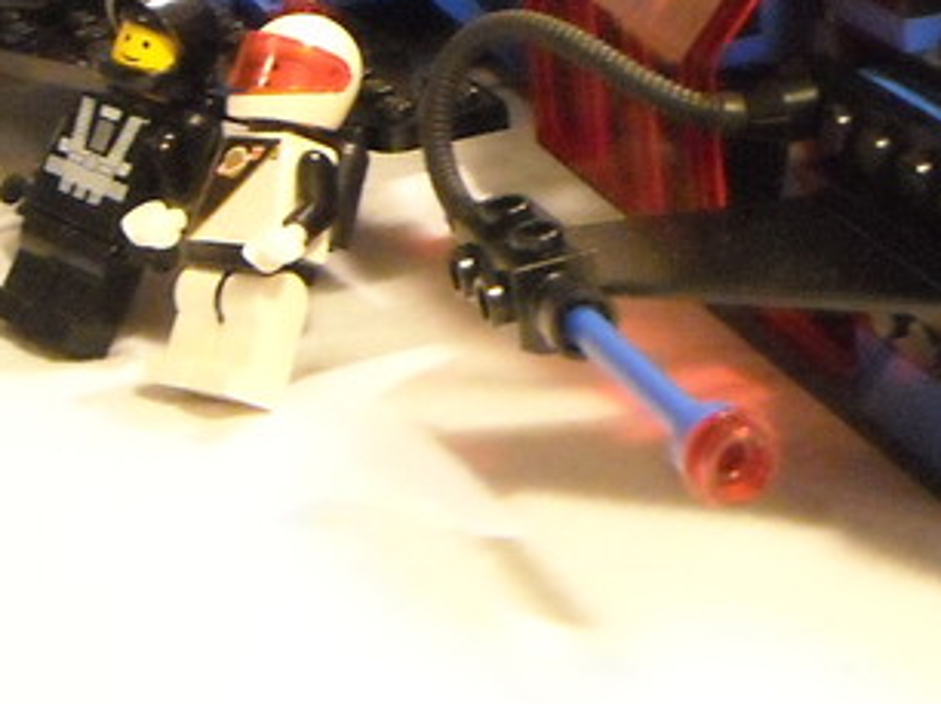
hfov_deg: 18.4
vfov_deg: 13.9
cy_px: -149
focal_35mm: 103
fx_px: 2798
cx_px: 1027
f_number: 2.8
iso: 800
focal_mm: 5.7
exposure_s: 1/54
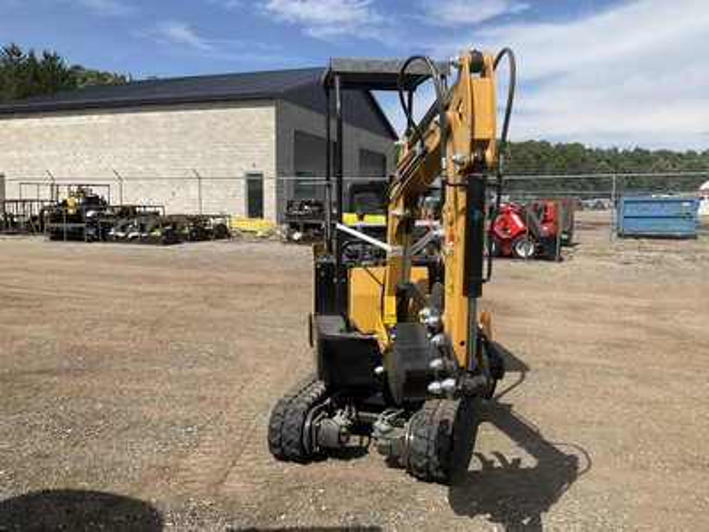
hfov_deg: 61.7
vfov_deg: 48.2
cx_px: 354
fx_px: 594
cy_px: 266
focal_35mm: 29
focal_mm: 3
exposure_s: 1/2058
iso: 25
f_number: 1.8
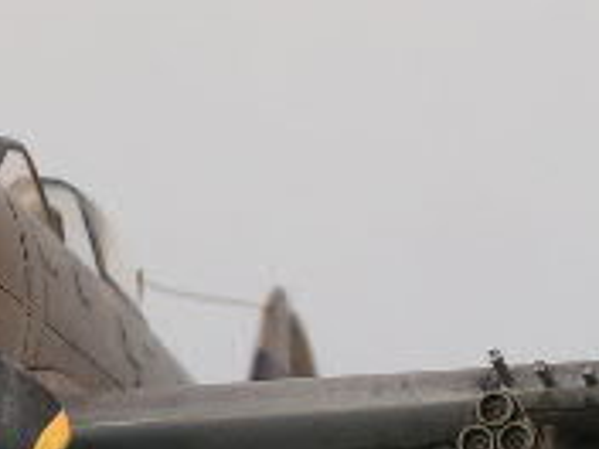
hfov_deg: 10.5
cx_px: -109
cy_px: 357
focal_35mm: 186
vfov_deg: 8.0
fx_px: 3219
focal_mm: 9.7
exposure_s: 1/200
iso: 50
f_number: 5
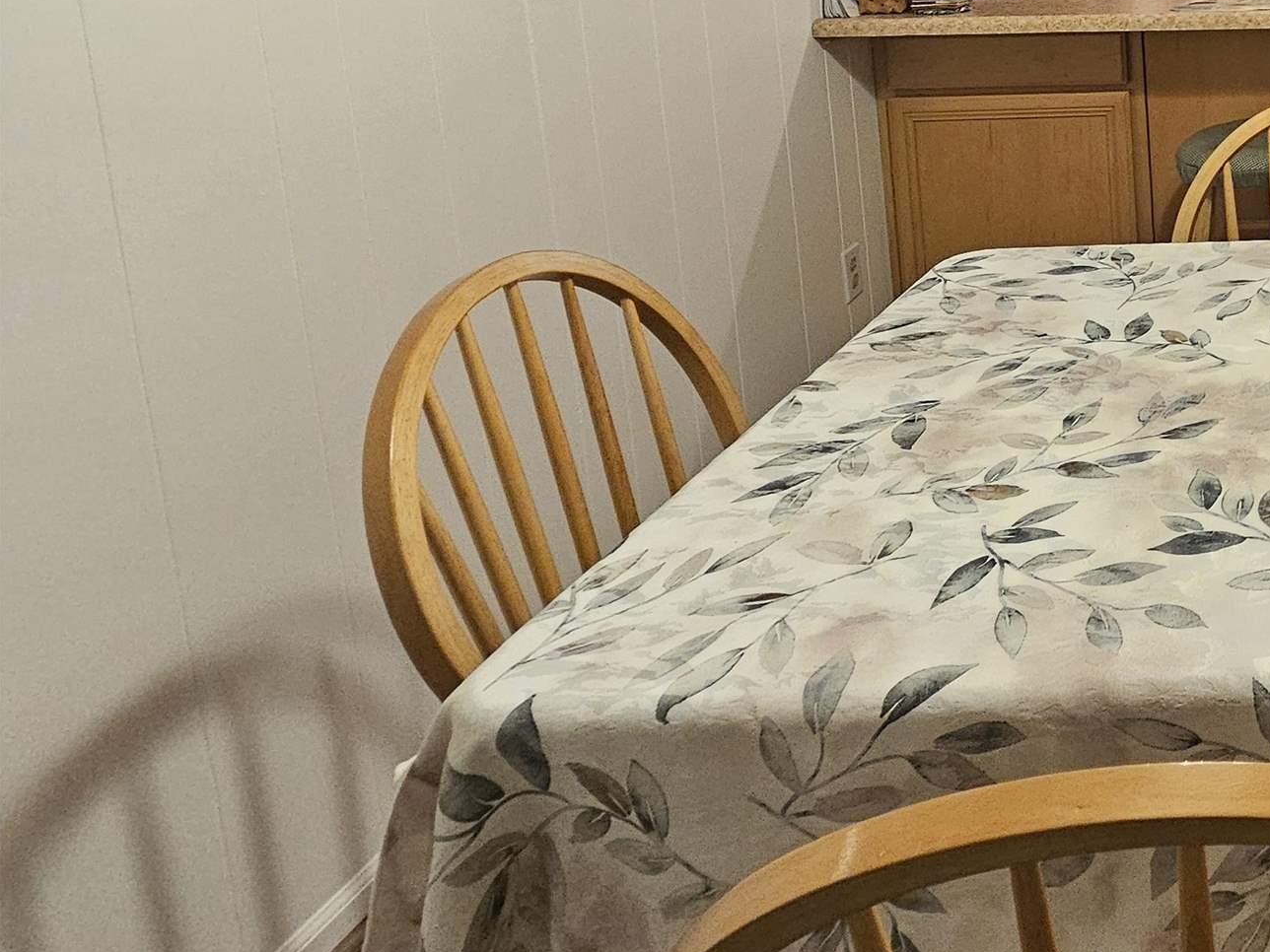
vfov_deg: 39.6
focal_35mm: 31
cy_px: -15
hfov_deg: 41.0
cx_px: 1513
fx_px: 1137
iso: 320
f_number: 2.2
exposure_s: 1/60
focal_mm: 2.2
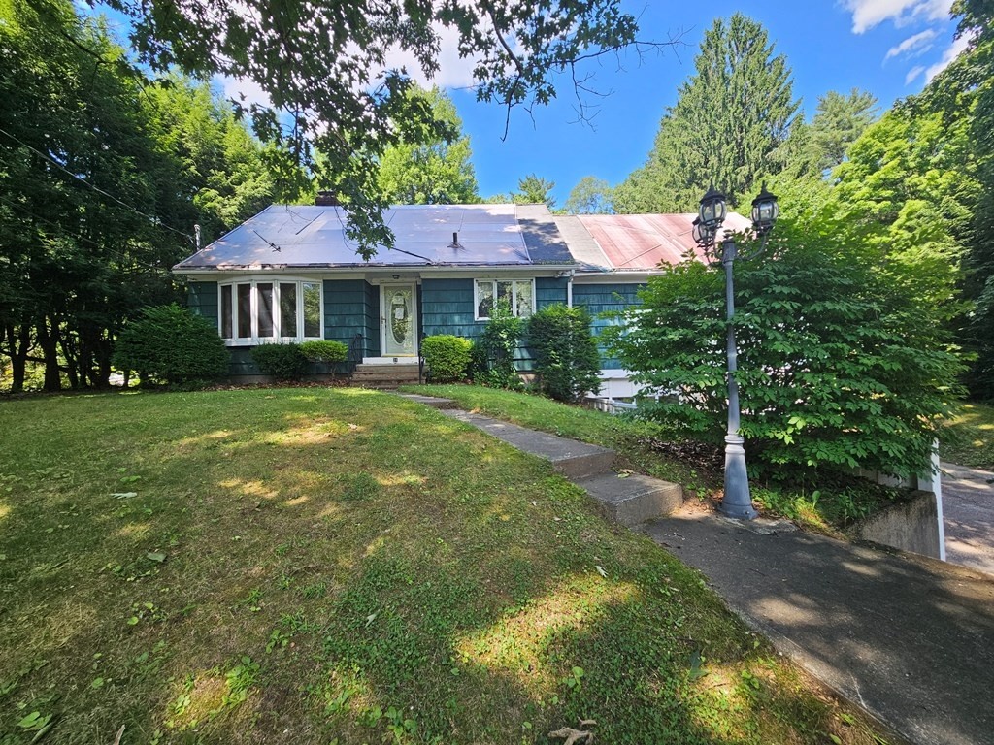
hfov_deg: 106.2
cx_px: 497
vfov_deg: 89.9
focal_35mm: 13
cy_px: 372
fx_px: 373
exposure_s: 1/300
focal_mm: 2.2
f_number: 2.2
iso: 50
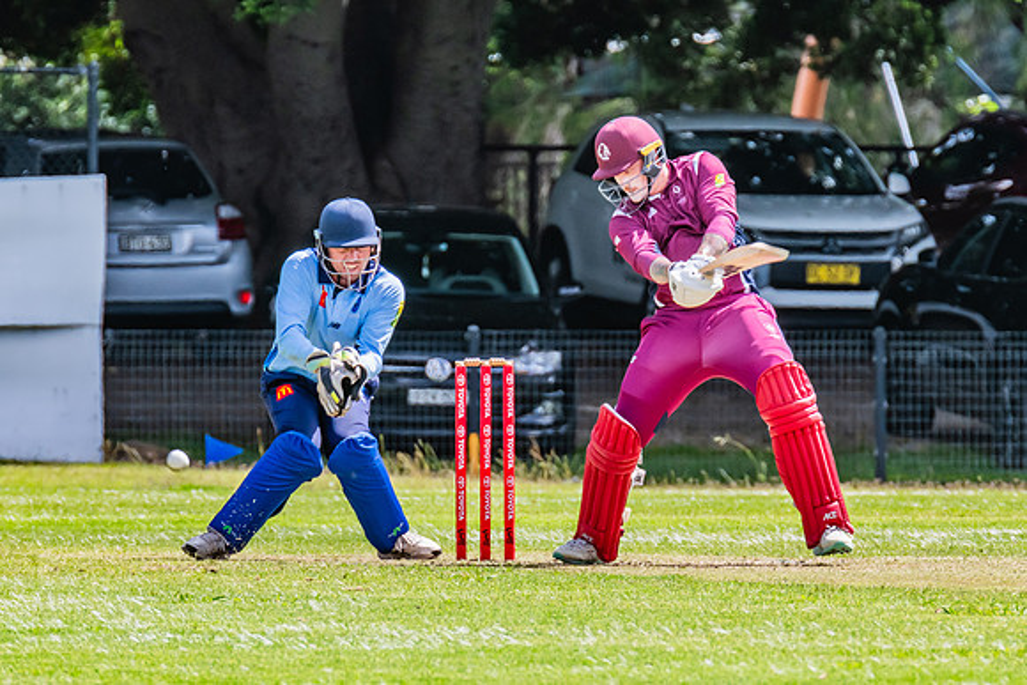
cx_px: 603
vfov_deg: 1.6
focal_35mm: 870
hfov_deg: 2.4
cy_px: 317
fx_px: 24818
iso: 800
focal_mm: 600
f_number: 11
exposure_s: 1/800
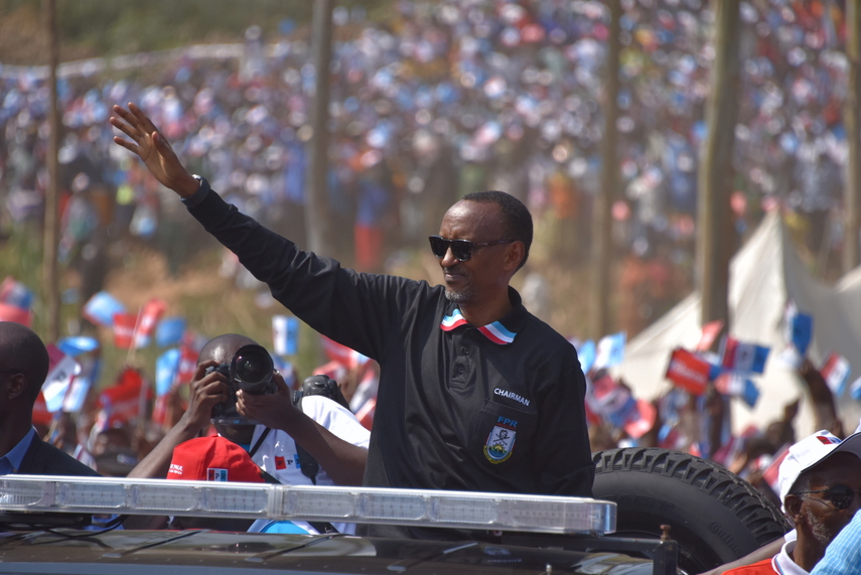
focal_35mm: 351
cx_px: 407
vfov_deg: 3.9
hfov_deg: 5.9
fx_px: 8399
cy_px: 327
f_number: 6.3
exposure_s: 1/2500
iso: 500
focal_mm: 300
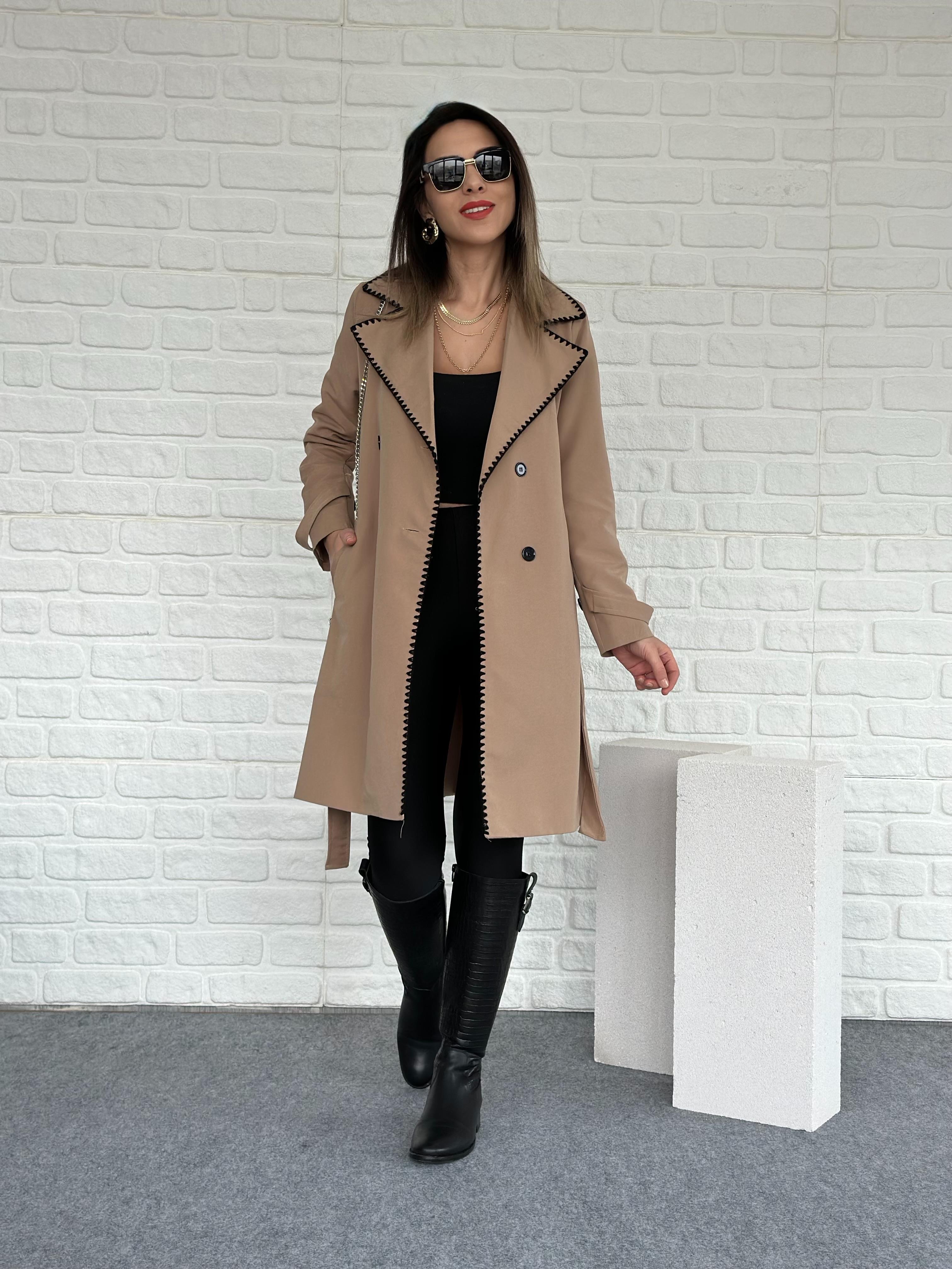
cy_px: 634
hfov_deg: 30.3
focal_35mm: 48
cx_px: 476
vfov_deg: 39.7
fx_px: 1760
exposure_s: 1/311
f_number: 1.78
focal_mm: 6.86
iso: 80
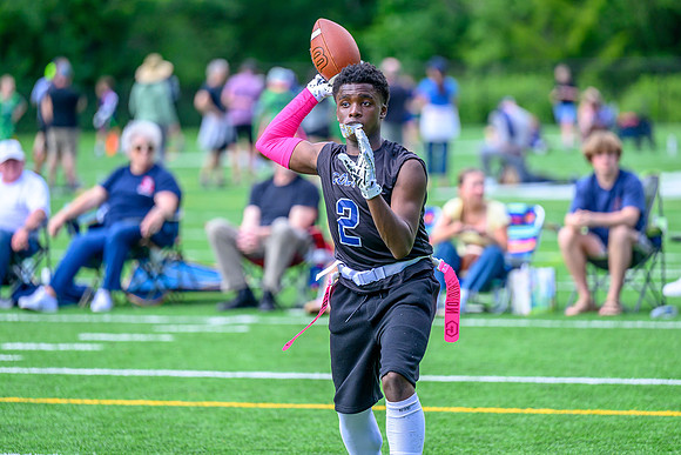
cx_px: 379
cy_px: 208
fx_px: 4350
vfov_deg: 6.0
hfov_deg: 9.0
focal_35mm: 230
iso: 320
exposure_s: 1/2000
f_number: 2.8
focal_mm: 185
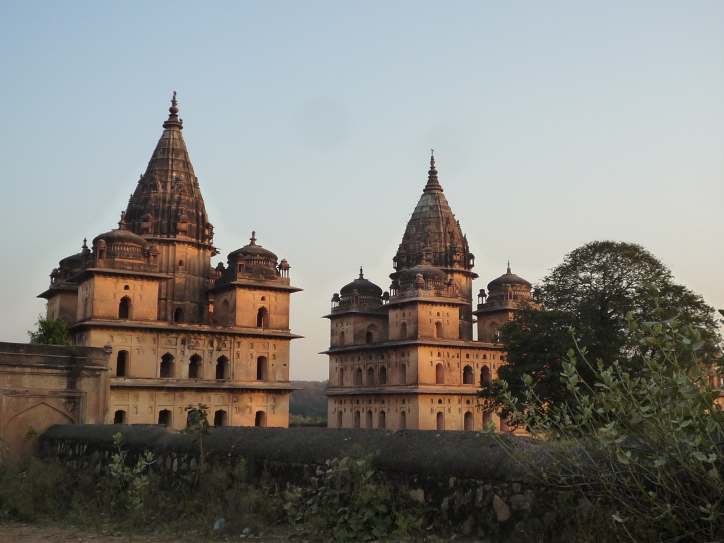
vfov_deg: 36.8
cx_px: 362
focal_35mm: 39
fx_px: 816
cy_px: 272
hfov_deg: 47.9
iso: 160
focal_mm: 5.8
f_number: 3.6
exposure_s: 1/250
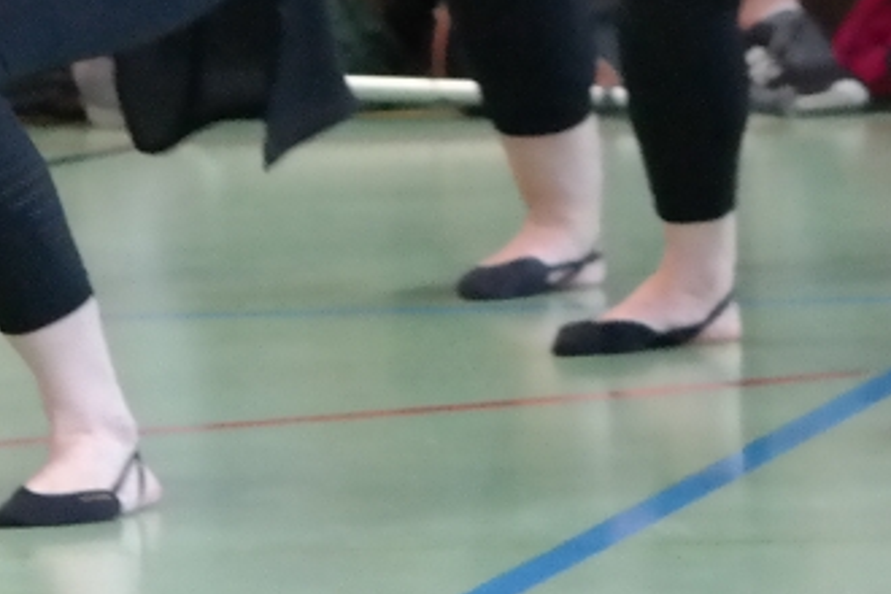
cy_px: -386
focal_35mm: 776
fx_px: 19204
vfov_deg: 1.8
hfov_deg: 2.7
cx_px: 5
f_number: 5
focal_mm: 104
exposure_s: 1/80
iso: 3200
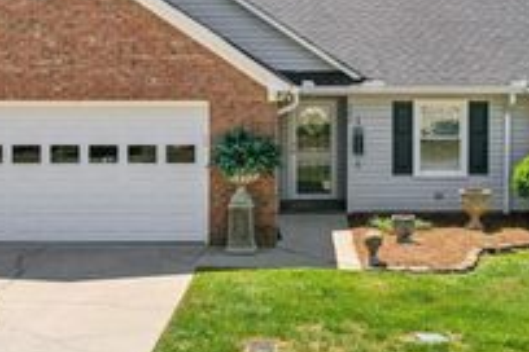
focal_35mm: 54
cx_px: 322
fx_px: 793
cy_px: 100
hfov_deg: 36.7
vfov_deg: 24.8
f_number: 2.8
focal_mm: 8.4
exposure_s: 1/320
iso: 120
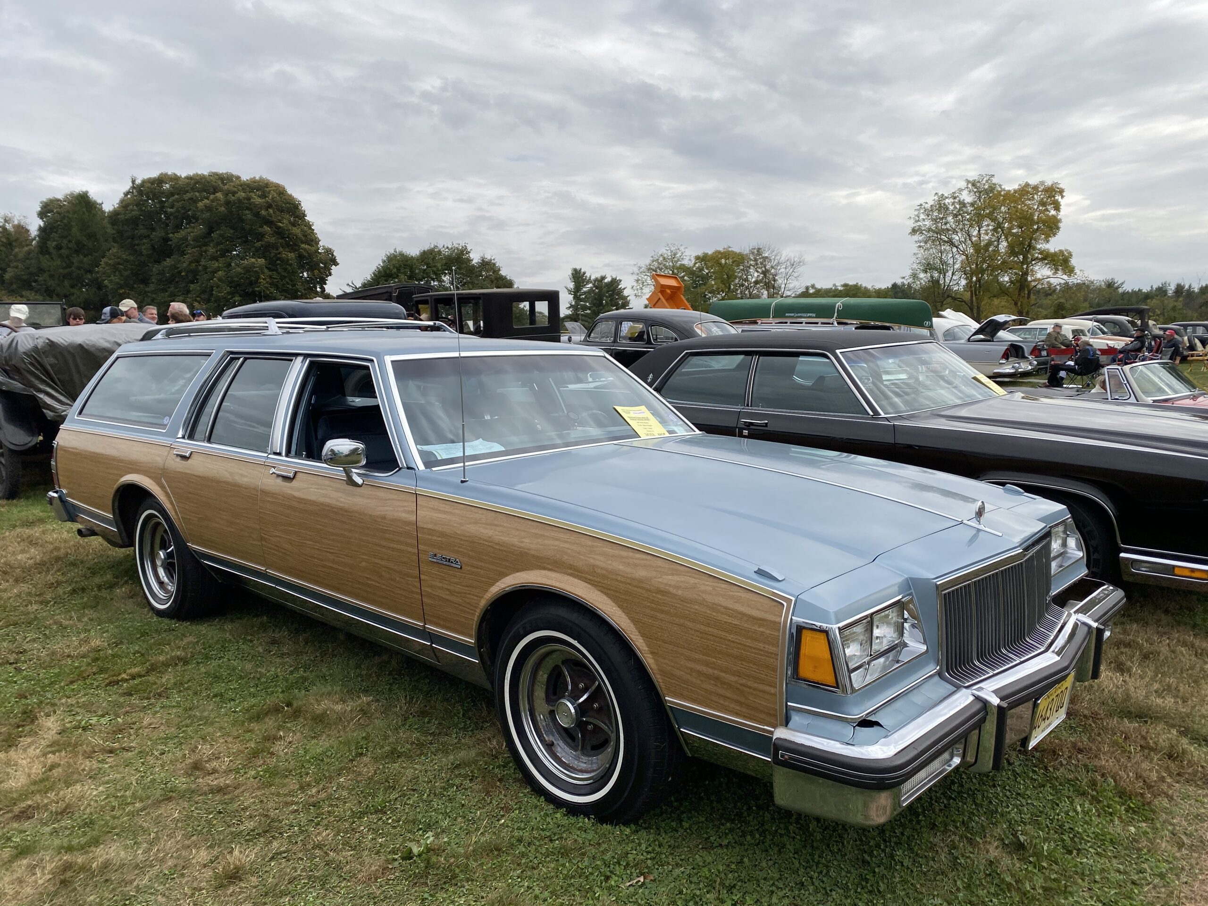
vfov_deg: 53.1
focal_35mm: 26
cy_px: 453
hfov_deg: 67.3
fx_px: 907
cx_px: 604
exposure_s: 1/2577
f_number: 1.8
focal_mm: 4.25
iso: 32
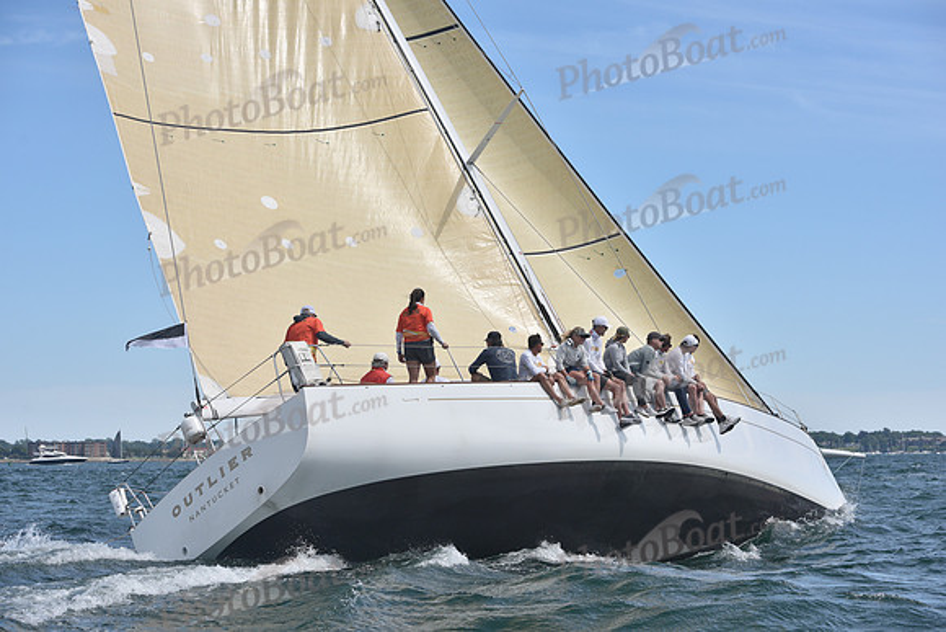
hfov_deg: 28.8
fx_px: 1840
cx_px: 473
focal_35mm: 70
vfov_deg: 19.5
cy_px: 316
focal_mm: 70
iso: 320
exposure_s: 1/800
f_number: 7.1
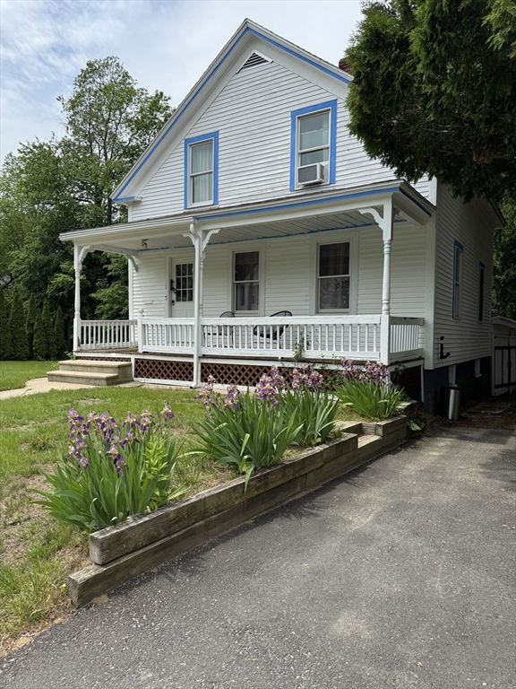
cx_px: 258
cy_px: 344
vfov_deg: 71.6
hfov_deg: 56.8
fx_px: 477
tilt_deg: -0.5
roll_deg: -1.0
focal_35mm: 24
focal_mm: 6.76
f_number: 1.78
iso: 80
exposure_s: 1/3802
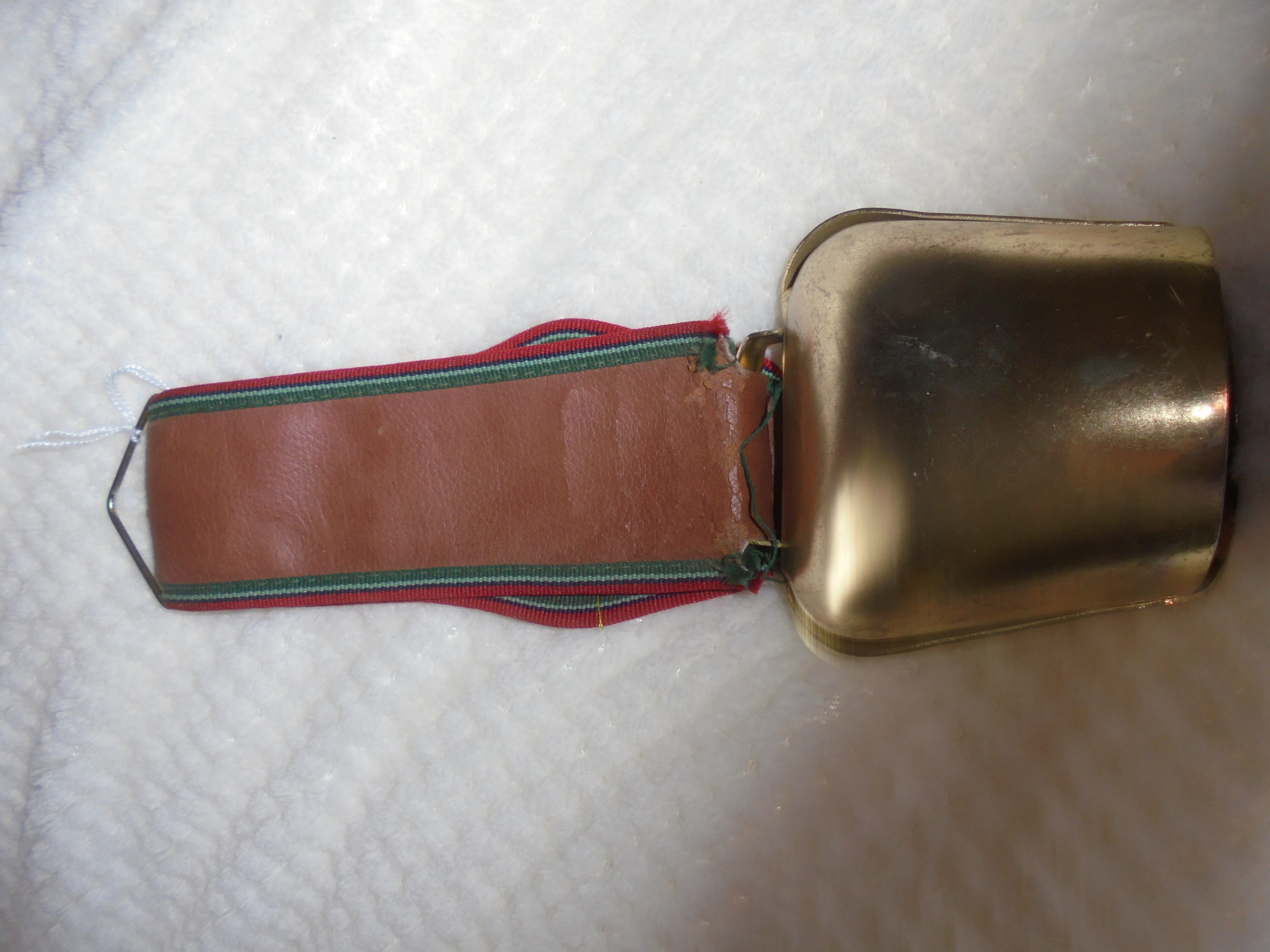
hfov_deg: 67.3
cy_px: 476
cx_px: 635
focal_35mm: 26
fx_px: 954
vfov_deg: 53.1
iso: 100
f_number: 3.5
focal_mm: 4.6
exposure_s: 1/30
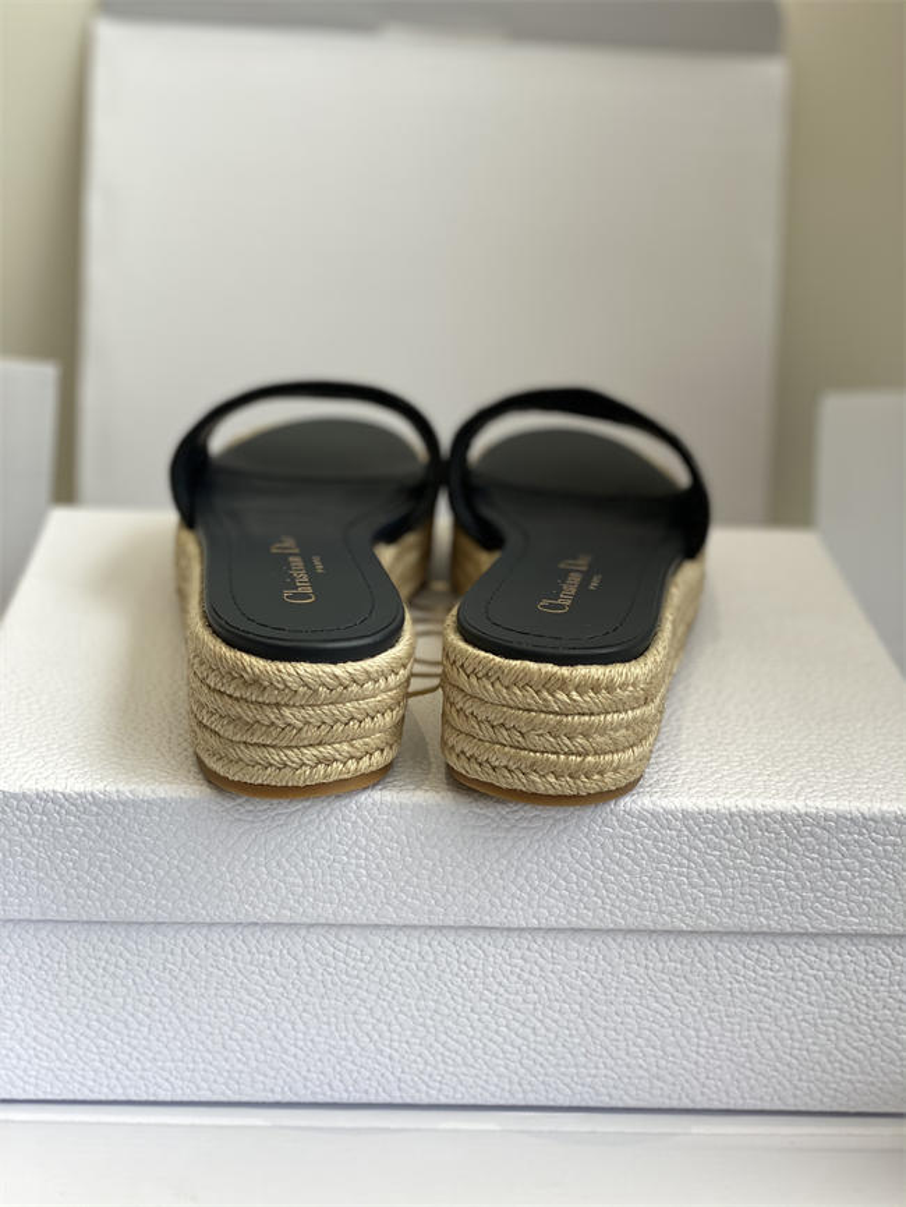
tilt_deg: -22.1
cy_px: 604
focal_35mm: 52
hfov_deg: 28.0
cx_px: 453
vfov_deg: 36.8
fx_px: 1814
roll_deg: -4.2
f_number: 2
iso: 20
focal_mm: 6
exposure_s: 1/200
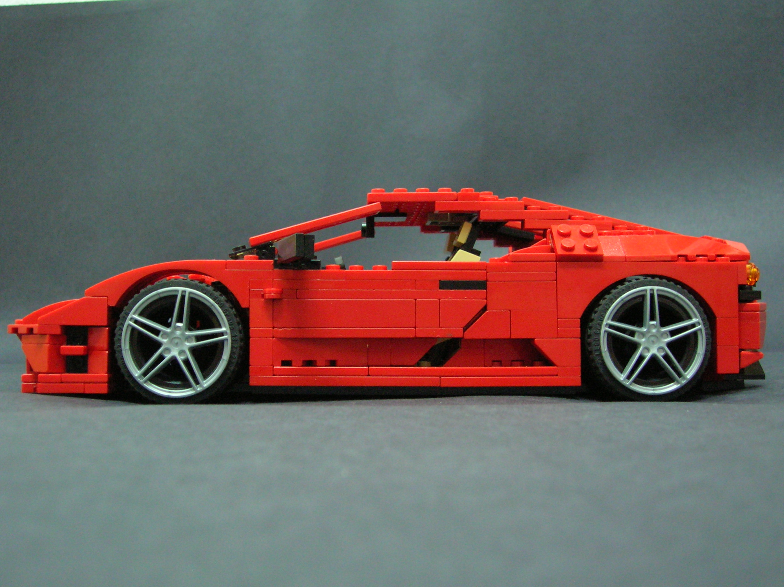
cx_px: 392
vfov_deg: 34.3
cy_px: 294
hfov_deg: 44.8
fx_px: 950
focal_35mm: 42
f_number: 3.1
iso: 200
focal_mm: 7
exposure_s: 1/2.3
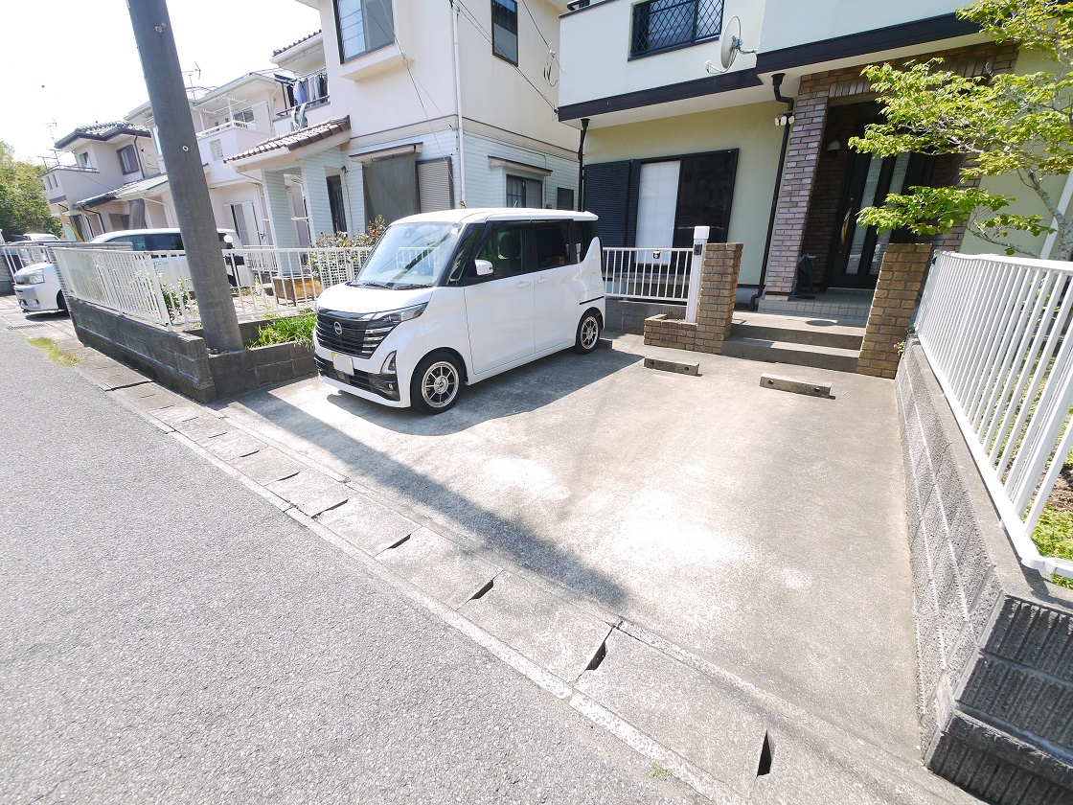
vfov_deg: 85.7
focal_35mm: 14
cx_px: 536
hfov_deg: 102.1
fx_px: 434
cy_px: 402
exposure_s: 1/200
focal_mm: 7
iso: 160
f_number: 6.3
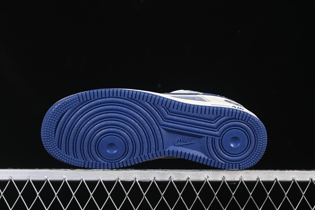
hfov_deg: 27.0
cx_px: 158
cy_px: 105
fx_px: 656
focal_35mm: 75
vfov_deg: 18.2
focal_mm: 50
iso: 160
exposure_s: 1/60
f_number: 6.3
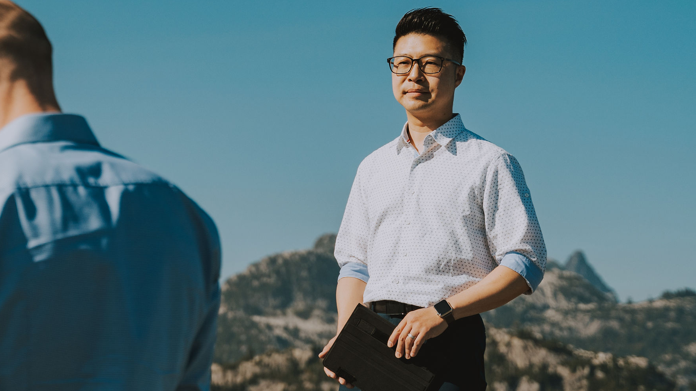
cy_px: 125
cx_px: 90
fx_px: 2011
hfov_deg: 19.3
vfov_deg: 11.1
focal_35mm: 109
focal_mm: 51
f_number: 3.2
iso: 200
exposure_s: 1/6400
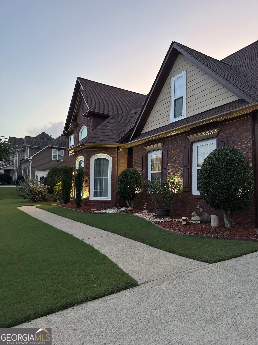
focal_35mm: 24
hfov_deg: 56.8
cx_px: 129
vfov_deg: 71.6
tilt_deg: +2.3
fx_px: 239
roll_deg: -1.0
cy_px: 172
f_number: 1.78
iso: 800
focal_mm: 6.76
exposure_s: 1/51
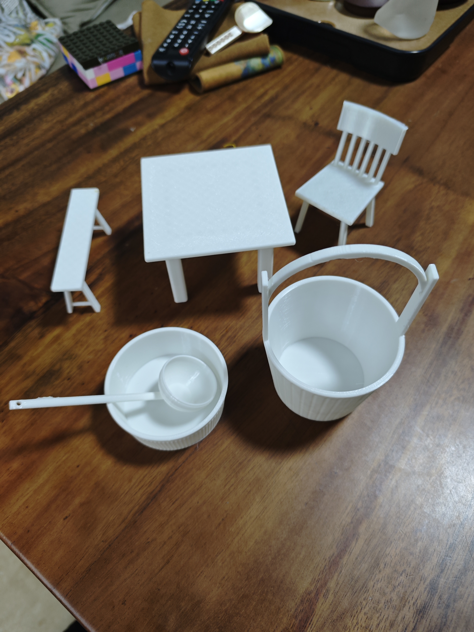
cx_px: 237
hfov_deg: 56.8
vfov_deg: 71.6
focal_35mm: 24
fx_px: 438
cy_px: 316
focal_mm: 5.84
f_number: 1.6
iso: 400
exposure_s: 1/50
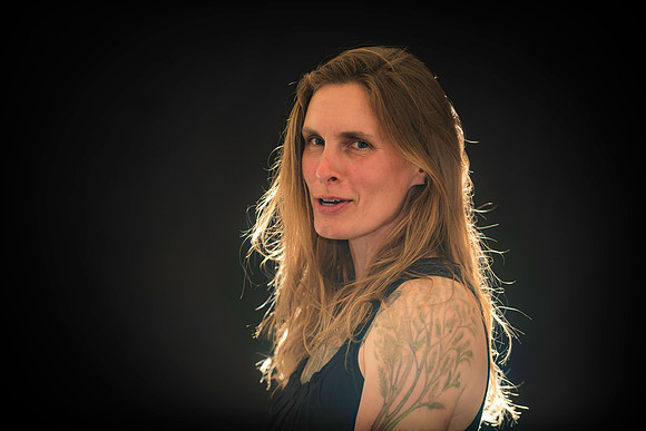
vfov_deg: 9.8
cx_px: 323
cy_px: 216
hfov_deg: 14.7
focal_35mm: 140
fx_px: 2513
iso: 50
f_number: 2.8
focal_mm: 140
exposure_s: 1/30
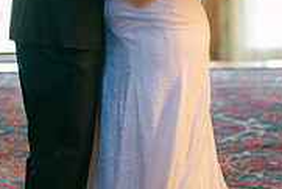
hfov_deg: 12.8
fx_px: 1254
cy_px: -71
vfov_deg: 8.5
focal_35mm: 160
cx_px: 117
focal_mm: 50
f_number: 1.8
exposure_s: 1/125
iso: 1250
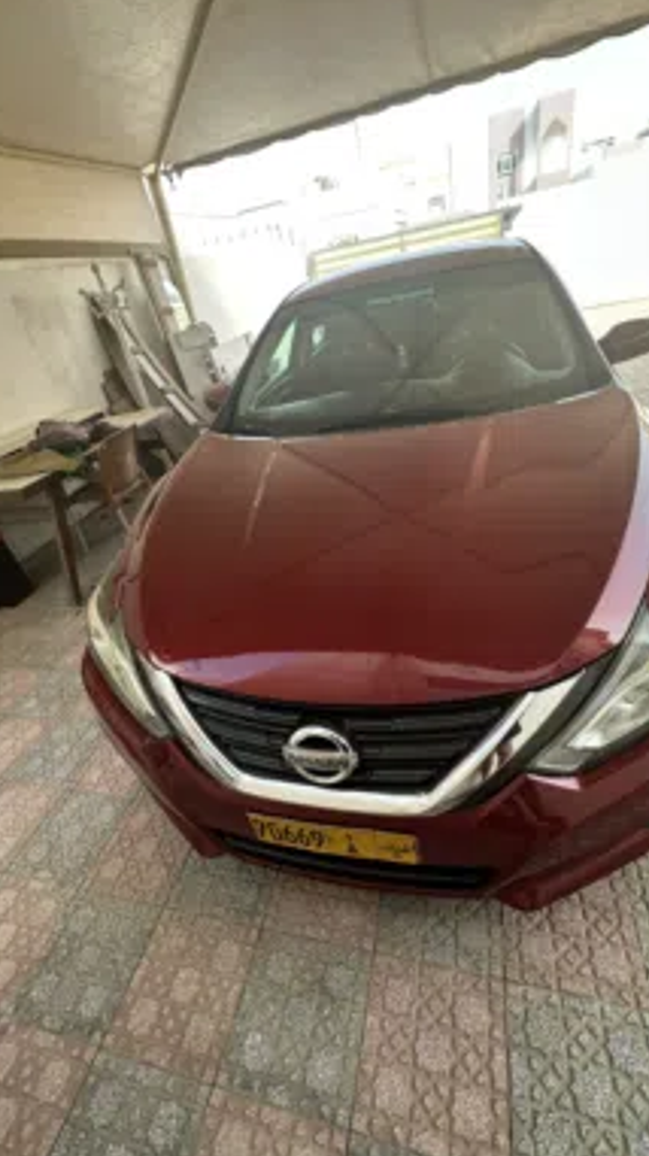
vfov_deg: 99.4
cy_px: 573
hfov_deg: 67.0
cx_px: 324
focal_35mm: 16
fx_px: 490
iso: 40
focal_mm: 2.22
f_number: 2.2
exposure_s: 1/127
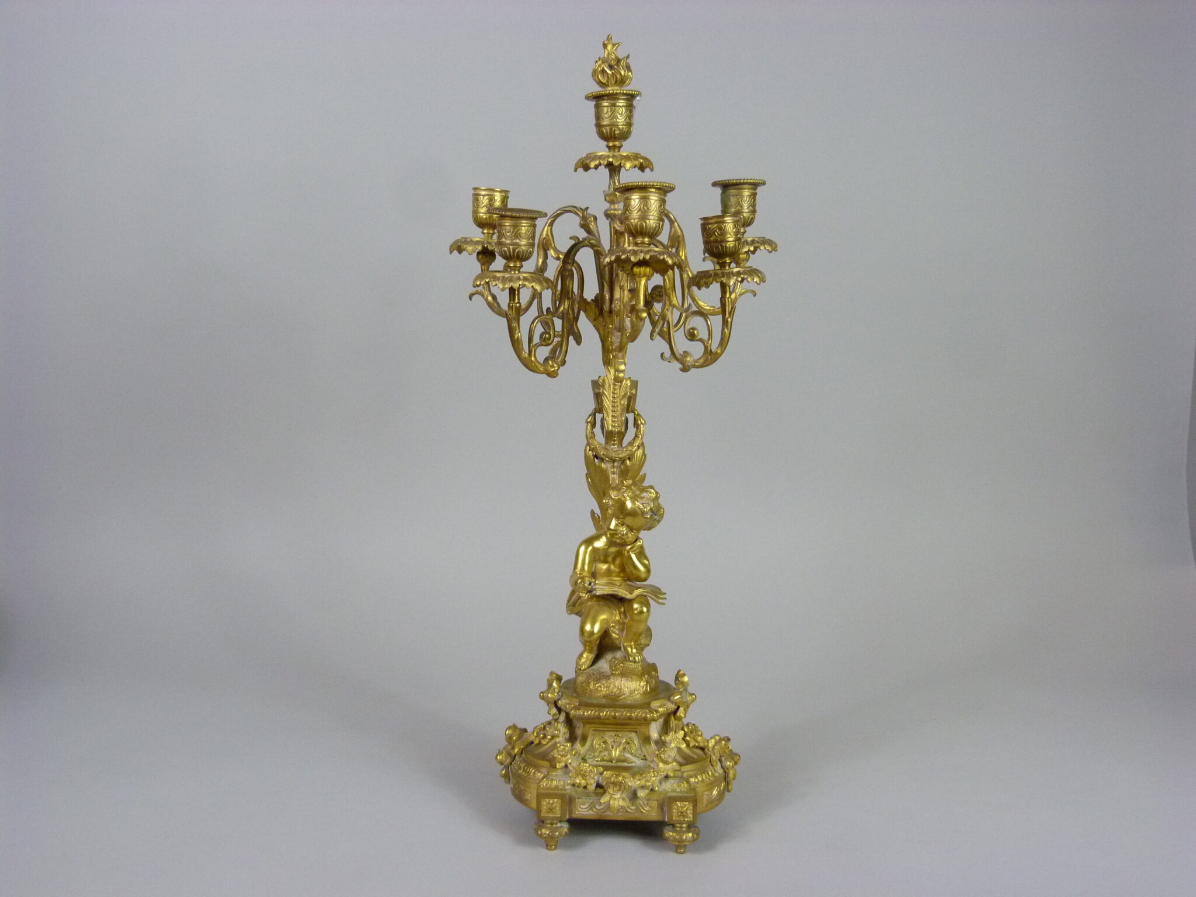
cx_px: 598
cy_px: 448
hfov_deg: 47.9
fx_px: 1347
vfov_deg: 36.8
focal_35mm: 39
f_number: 3.1
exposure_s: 1/60
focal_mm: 7
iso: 400
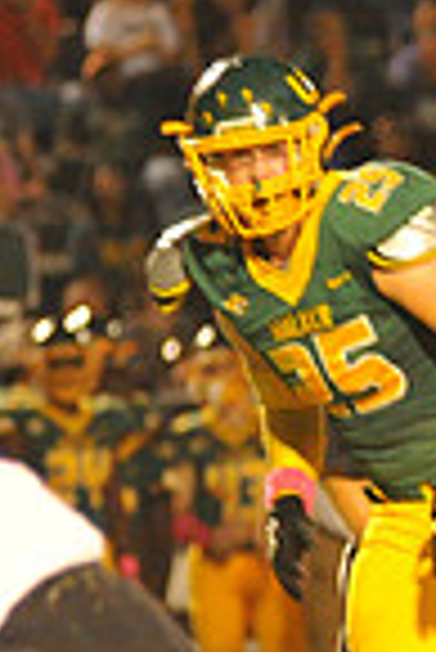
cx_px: 1232
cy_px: 517
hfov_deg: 1.7
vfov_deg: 2.6
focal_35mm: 800
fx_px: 14498
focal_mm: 200
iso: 6400
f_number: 5
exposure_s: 1/200
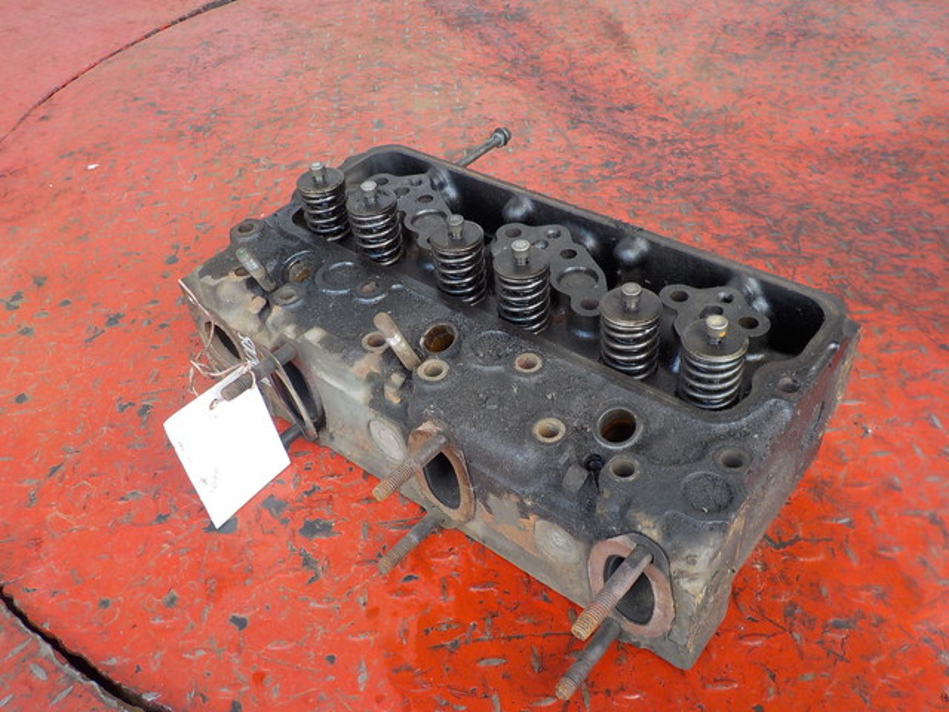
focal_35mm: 30
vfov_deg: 46.8
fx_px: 822
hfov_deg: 60.0
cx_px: 474
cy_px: 356
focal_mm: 4.1
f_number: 3.3
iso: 125
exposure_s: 1/30
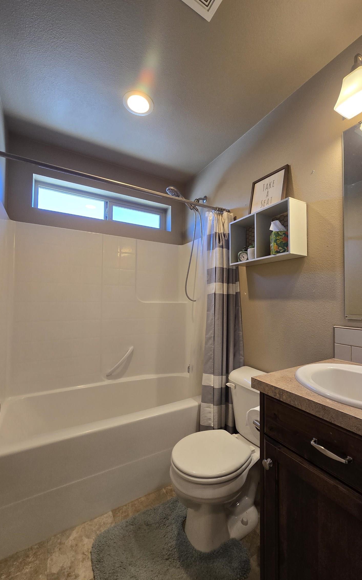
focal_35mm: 14
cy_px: 290
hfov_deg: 78.4
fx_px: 221
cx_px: 201
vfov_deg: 105.3
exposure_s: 1/60
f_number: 2.2
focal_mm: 2.2
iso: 80
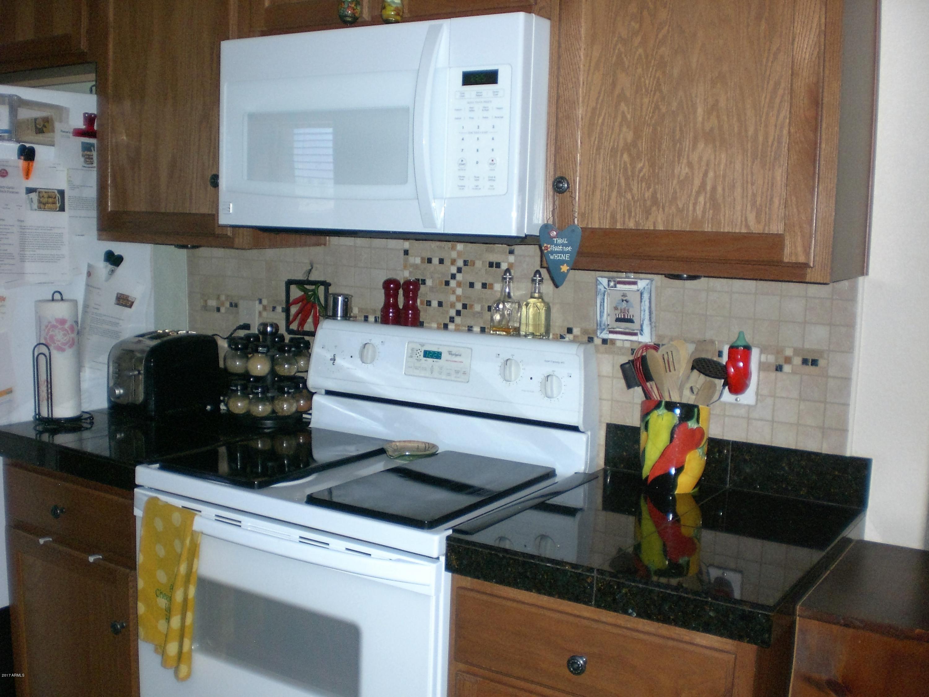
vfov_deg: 37.7
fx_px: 1020
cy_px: 348
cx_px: 464
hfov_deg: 49.0
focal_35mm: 38
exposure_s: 1/60
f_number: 3.1
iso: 200
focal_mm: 6.3
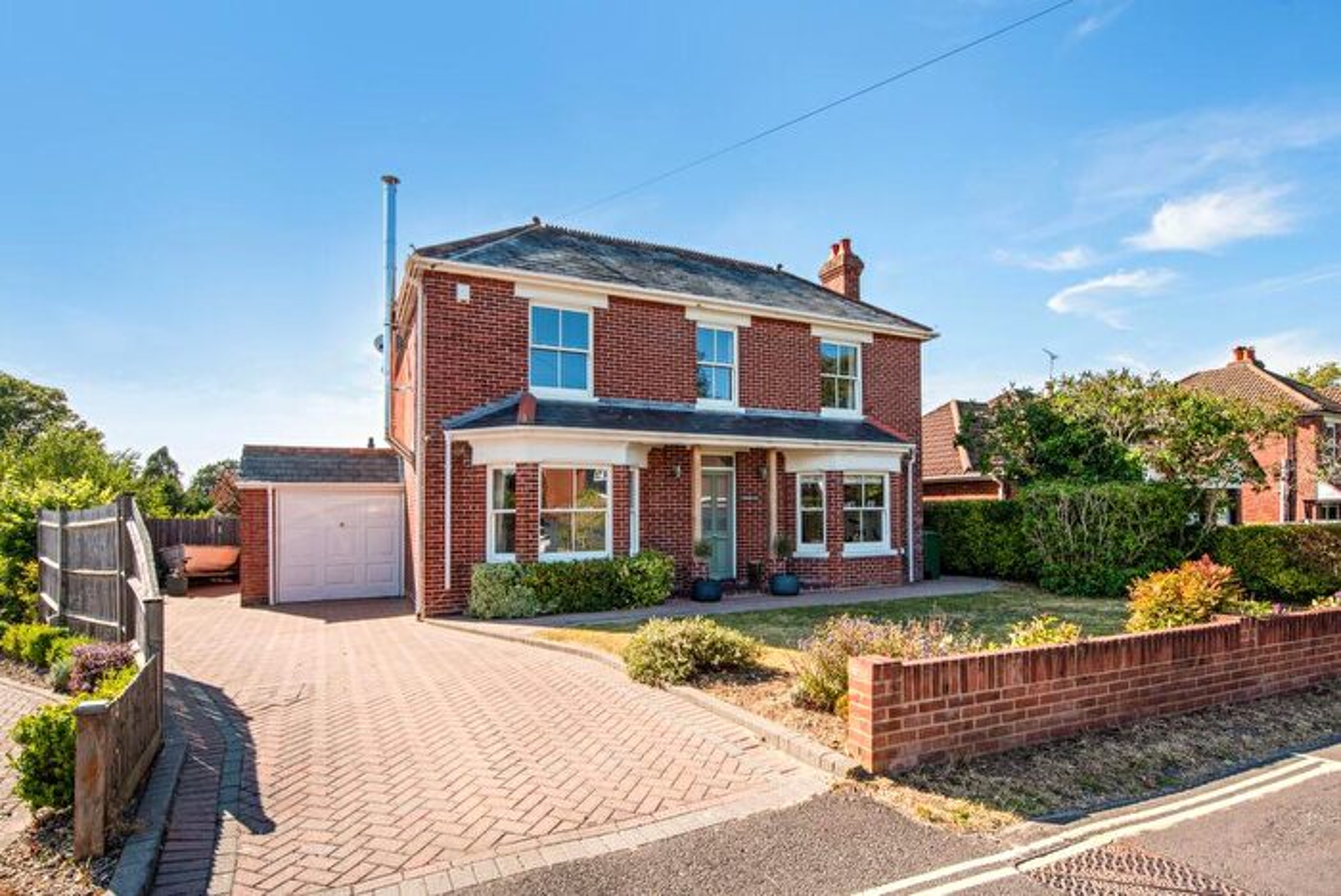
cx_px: 670
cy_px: 448
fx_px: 634
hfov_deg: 93.2
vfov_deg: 70.5
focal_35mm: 17
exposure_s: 1/400
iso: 200
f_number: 9
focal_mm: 17
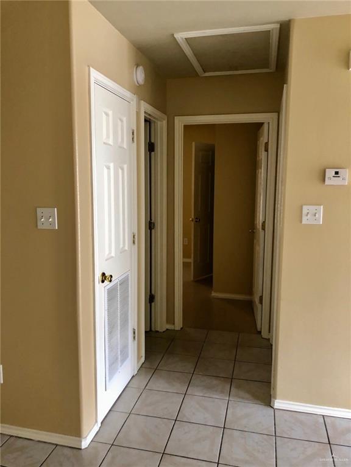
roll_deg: -0.7
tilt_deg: -8.0
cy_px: 234
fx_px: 379
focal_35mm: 28
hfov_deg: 49.7
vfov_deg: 63.4
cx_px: 176
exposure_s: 1/15
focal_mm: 4
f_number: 1.8
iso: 50
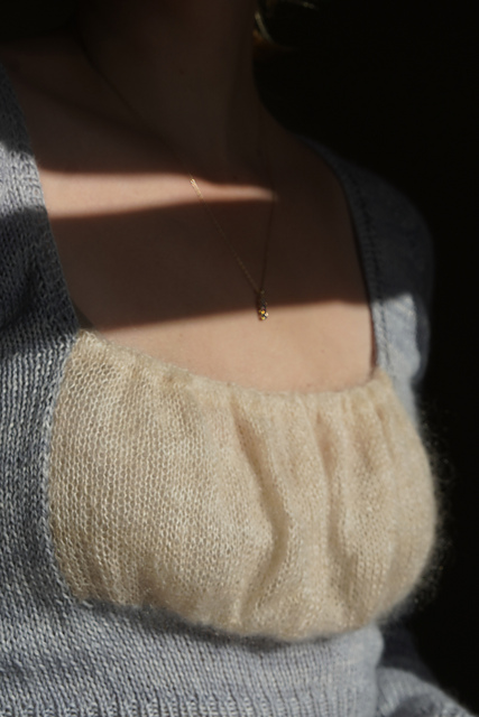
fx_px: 1496
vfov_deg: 27.0
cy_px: 358
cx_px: 240
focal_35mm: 75
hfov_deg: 18.2
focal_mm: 50
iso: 100
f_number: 8
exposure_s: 1/500
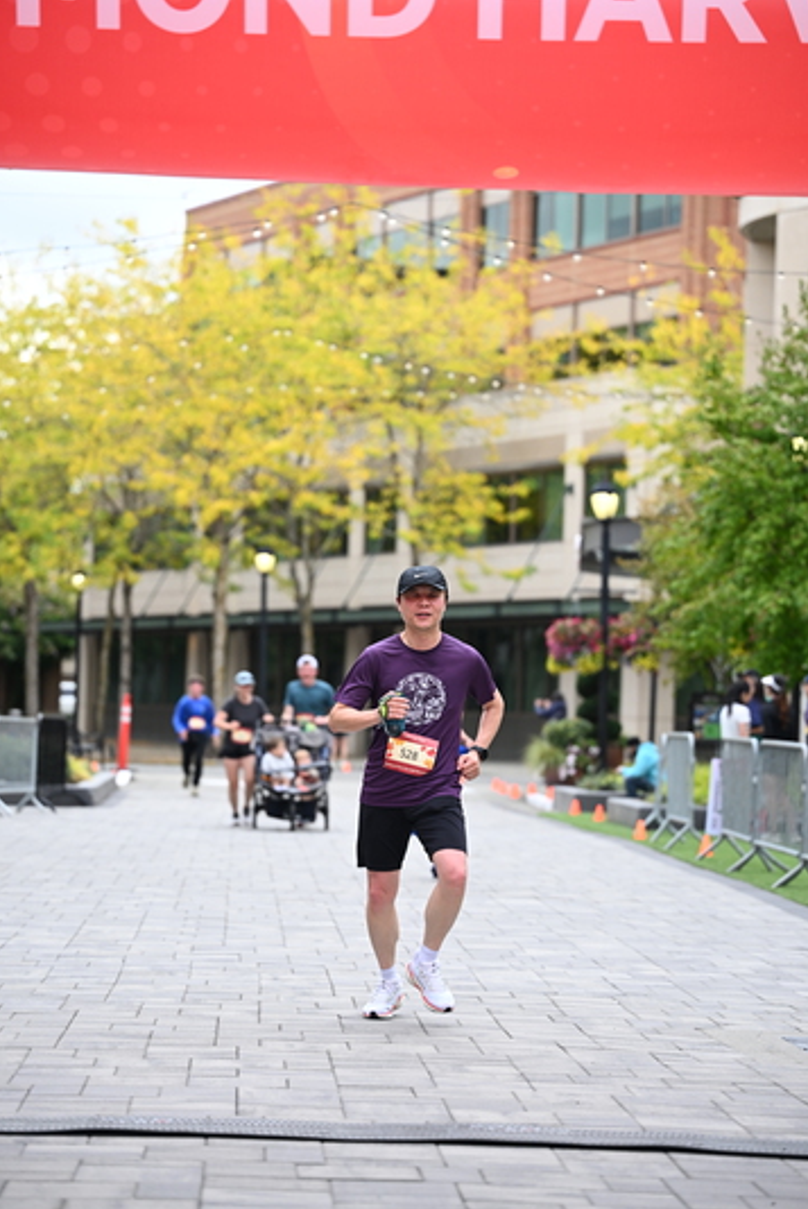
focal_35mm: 105
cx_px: 413
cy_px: 611
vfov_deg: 19.4
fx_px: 3528
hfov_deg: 13.1
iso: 640
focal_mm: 102
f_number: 2.8
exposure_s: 1/2000
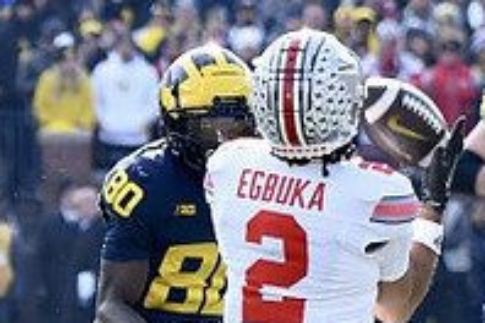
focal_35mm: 855
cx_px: 269
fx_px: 11518
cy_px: 296
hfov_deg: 2.4
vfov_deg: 1.6
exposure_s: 1/1250
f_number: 5.3
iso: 1000
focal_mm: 195
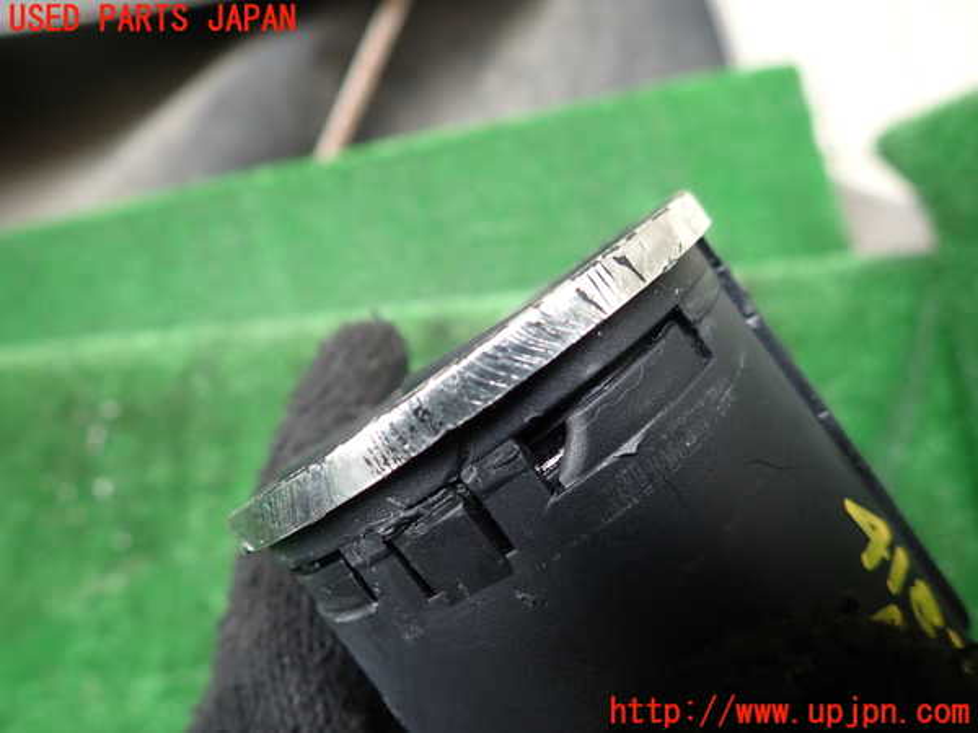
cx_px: 489
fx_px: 706
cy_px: 366
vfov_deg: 54.9
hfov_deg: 69.4
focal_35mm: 25
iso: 160
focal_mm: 4.5
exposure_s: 1/60
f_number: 2
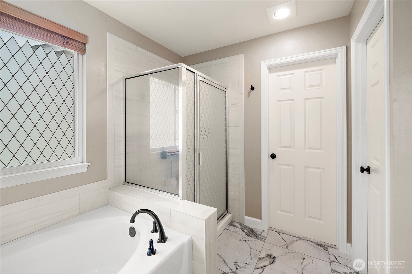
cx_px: 206
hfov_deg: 104.3
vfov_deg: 81.2
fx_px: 160
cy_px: 137
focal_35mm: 14
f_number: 8
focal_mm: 14
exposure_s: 1/10
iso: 320
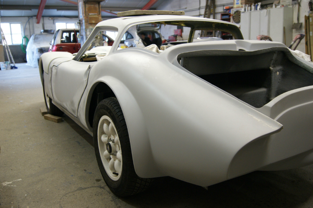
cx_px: 156
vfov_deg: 39.9
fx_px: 287
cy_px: 104
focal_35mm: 33
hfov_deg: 57.3
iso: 400
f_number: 4
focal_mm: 22
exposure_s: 1/15
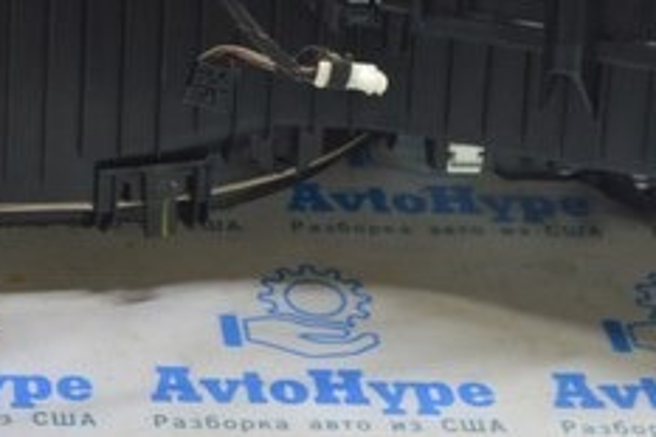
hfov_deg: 15.0
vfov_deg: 10.1
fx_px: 2404
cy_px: -168
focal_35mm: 132
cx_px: -155
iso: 400
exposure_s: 1/20
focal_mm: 20
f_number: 5.6
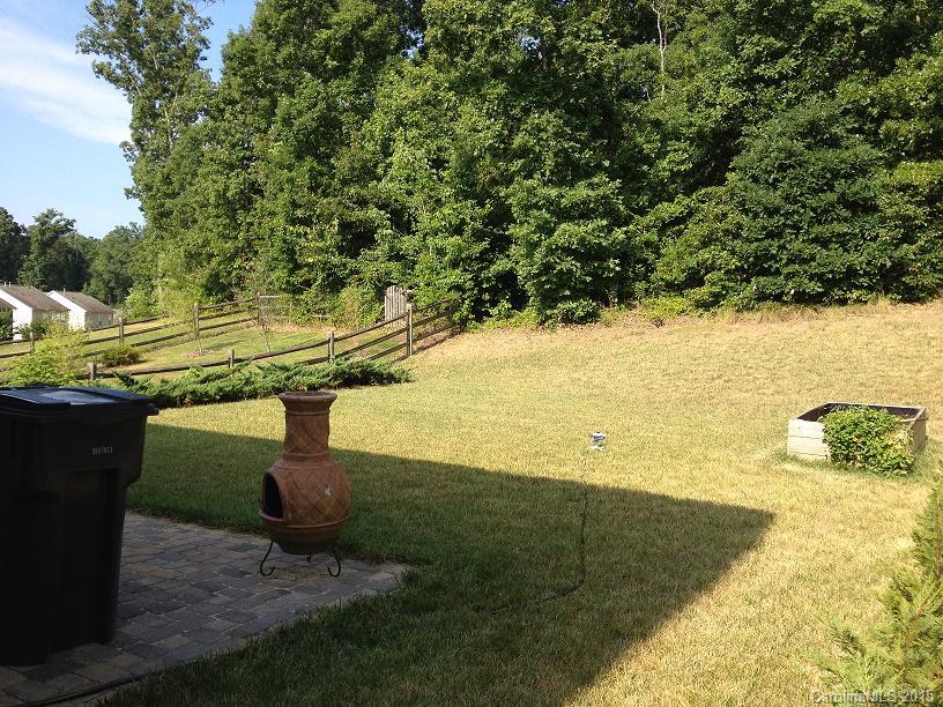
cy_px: 354
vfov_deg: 40.7
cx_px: 472
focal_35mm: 35
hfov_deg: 52.6
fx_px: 953
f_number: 2.4
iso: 64
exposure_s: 1/824
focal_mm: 4.28
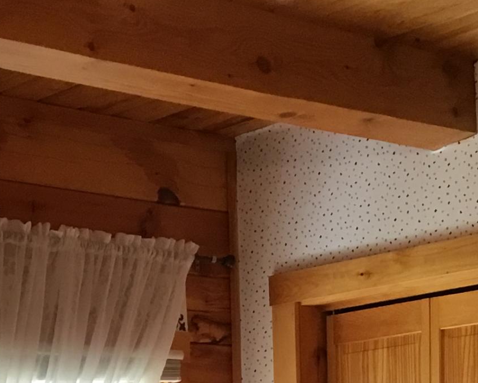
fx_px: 1514
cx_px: 89
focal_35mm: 107
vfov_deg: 13.4
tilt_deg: -3.6
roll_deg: +1.4
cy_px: 614
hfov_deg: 17.8
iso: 40
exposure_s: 1/30
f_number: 2.4
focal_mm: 3.3
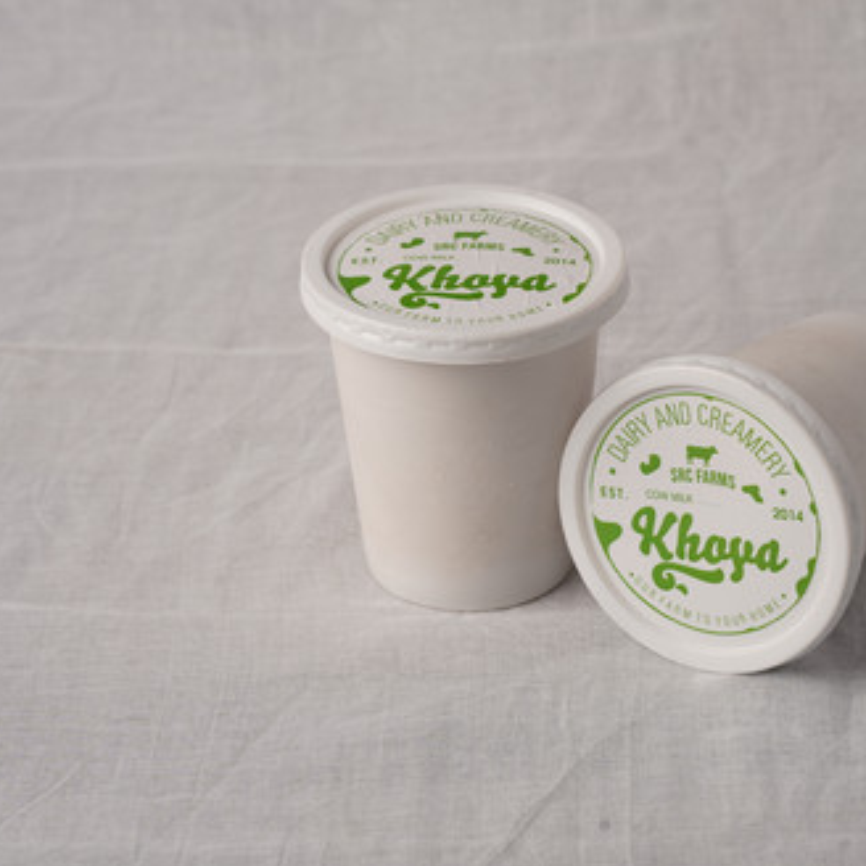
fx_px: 3113
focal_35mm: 110
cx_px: 599
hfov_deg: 15.8
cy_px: 437
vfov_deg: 15.8
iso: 80
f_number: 8
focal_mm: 85
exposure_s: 1/200
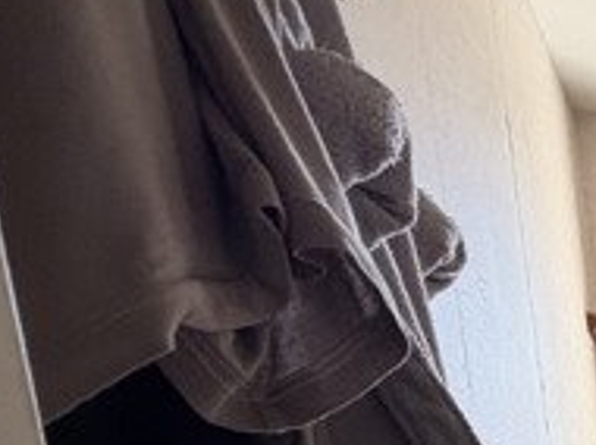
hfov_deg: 20.6
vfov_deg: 19.8
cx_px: 1114
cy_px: 749
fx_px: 1015
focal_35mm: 59
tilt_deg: -11.2
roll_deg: +2.2
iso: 160
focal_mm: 2.22
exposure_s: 1/121
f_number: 2.2
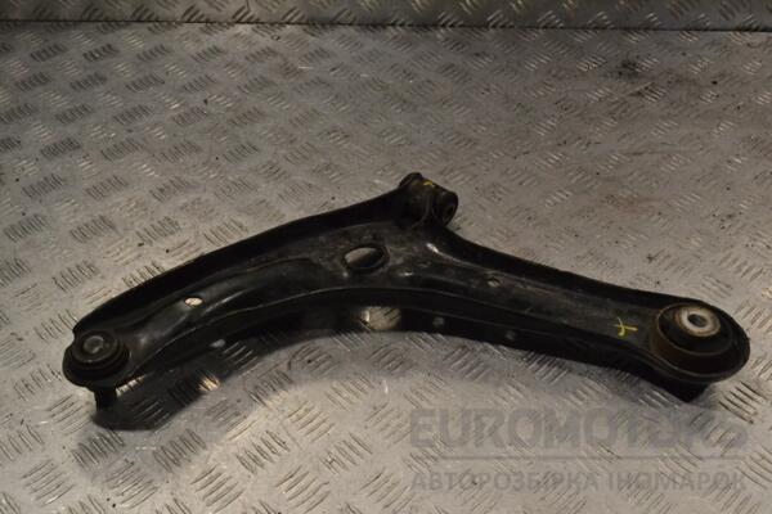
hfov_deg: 43.6
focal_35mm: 45
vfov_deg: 29.9
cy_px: 257
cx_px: 386
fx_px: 965
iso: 3200
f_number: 11
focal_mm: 30
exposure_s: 1/500
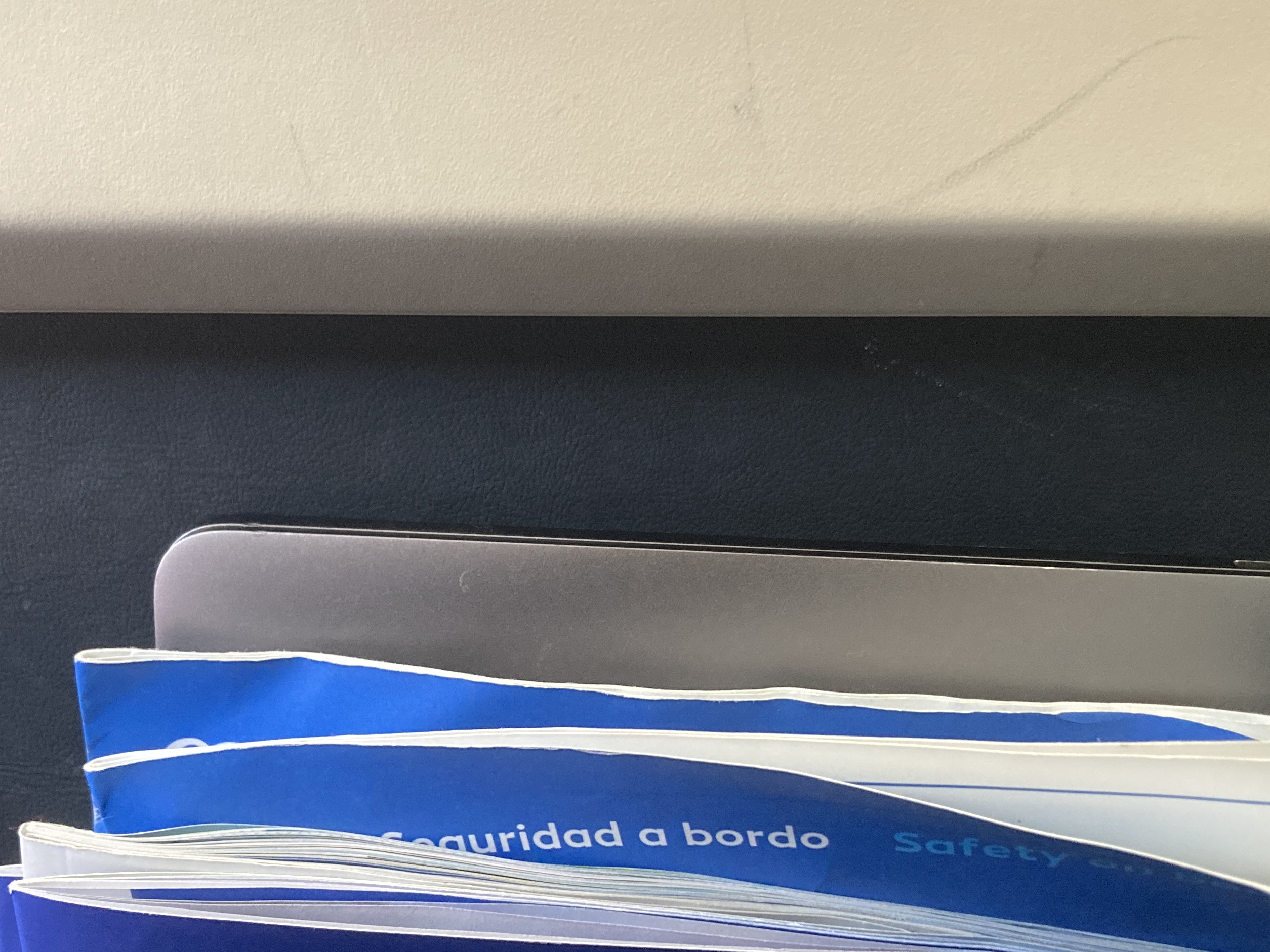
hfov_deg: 42.1
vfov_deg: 32.1
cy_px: 564
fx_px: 1651
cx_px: 639
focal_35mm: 45
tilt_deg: -3.5
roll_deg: -0.3
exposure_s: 1/30
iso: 500
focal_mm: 3.99
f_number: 1.8
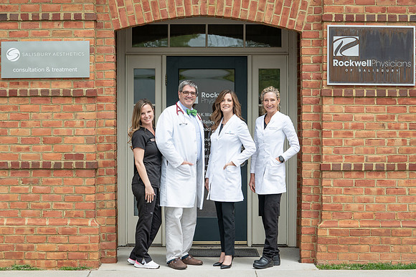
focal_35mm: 91
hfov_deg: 22.4
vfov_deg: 15.1
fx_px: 1050
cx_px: 192
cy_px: 133
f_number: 5.6
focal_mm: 84
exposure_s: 1/320
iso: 100
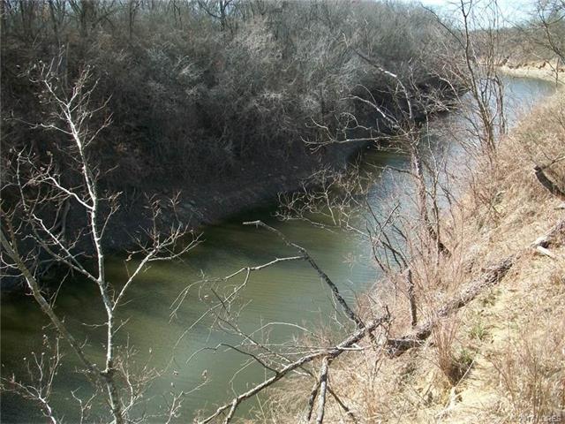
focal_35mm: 34
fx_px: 555
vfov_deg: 41.8
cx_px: 282
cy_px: 212
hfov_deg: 54.0
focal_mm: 5.7
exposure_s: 1/500
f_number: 2.8
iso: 80
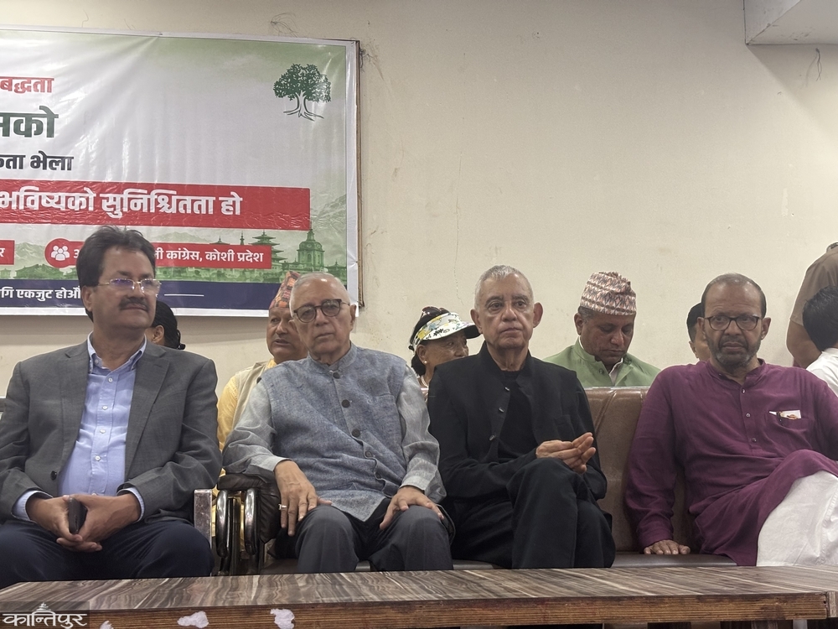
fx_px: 1259
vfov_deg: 28.0
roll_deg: +1.0
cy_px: 314
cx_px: 419
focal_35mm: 52
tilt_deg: +7.5
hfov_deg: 36.8
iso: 200
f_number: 1.6
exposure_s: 1/40
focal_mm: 5.96
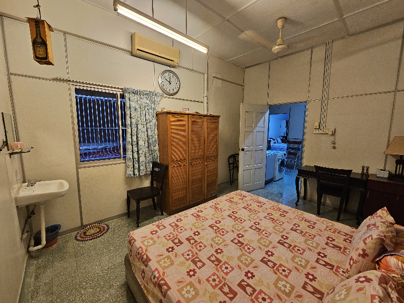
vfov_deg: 89.9
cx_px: 202
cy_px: 152
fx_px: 152
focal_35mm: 13
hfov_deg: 106.2
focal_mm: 2.2
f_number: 2.2
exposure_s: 1/50
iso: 250
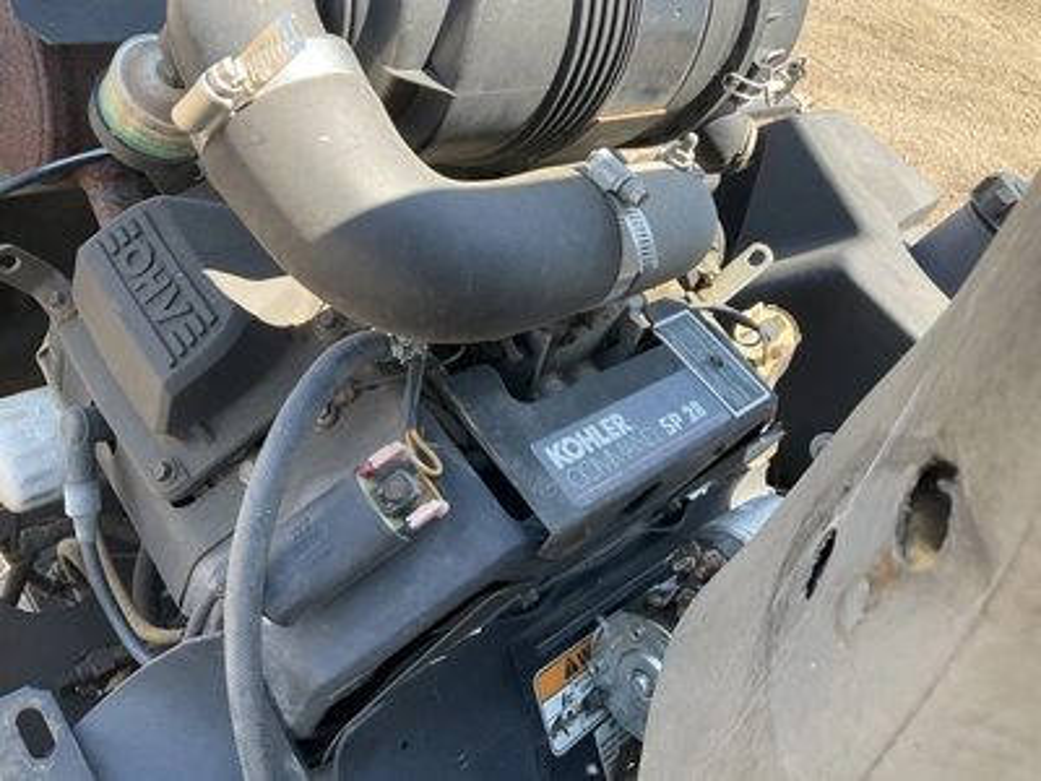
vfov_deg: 48.2
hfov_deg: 61.7
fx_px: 872
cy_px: 390
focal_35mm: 29
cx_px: 520
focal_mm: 3
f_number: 1.8
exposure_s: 1/185
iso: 25
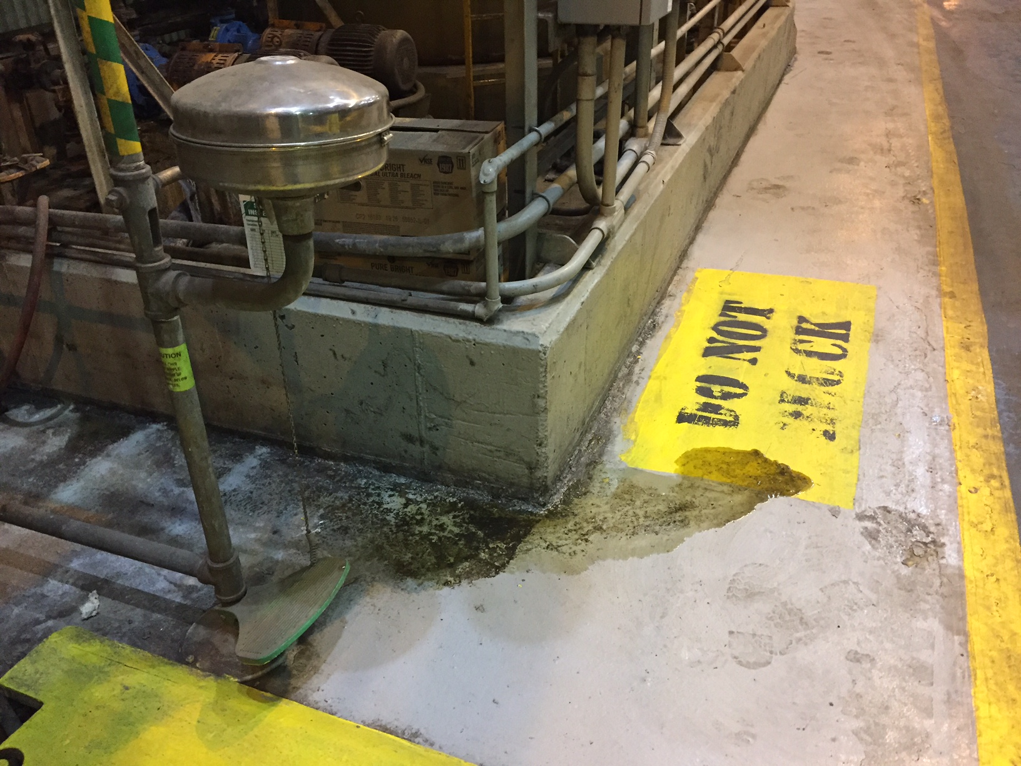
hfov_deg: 61.7
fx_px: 855
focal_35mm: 29
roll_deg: +3.9
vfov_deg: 48.2
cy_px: 383
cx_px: 510
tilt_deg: -31.2
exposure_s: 1/17
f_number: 2.2
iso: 250
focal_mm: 4.15
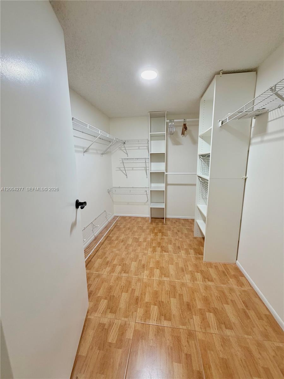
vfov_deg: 102.1
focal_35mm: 14
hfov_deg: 85.7
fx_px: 153
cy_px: 190
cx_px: 142
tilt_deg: -9.9
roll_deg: +0.7
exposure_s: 1/60
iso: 200
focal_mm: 2.22
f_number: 2.2
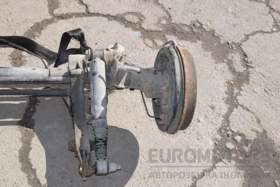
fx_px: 443
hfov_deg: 35.1
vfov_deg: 23.8
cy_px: 94
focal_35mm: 57
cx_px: 140
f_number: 22
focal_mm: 38
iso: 800
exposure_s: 1/200
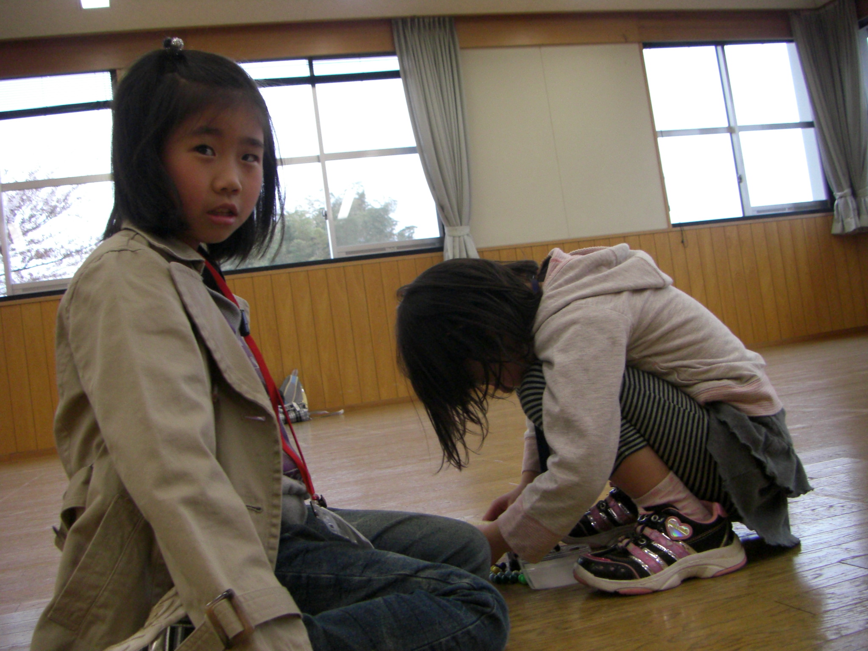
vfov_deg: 37.7
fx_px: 953
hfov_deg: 49.0
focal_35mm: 38
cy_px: 326
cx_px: 434
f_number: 3.4
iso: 200
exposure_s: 1/80
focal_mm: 6.3
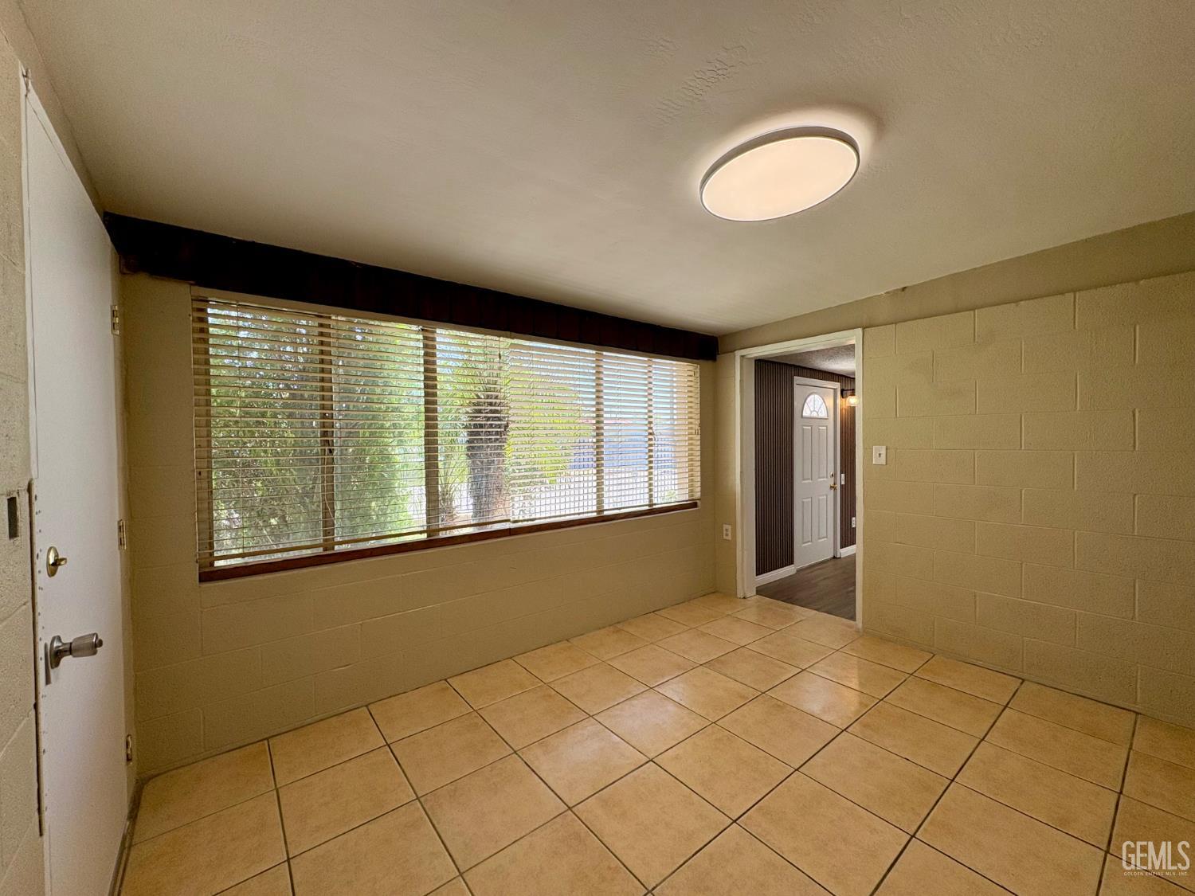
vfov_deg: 85.7
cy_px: 448
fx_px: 483
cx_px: 598
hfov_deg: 102.1
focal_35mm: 14
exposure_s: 1/202
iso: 64
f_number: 2.2
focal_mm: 2.22
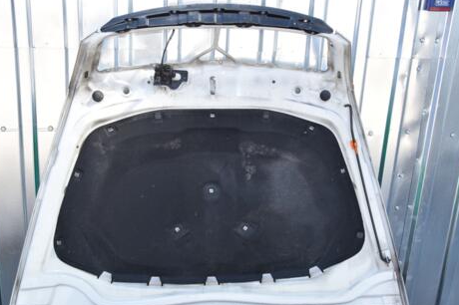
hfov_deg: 41.8
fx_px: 599
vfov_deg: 28.5
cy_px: 190
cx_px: 191
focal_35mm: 47
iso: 800
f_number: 11
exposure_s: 1/200
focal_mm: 24
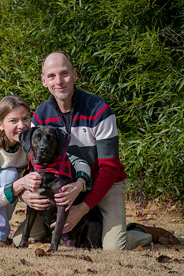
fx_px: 1296
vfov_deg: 12.2
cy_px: 138
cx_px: 37
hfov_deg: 8.1
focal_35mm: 169
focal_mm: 112
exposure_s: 1/1000
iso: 400
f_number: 7.1
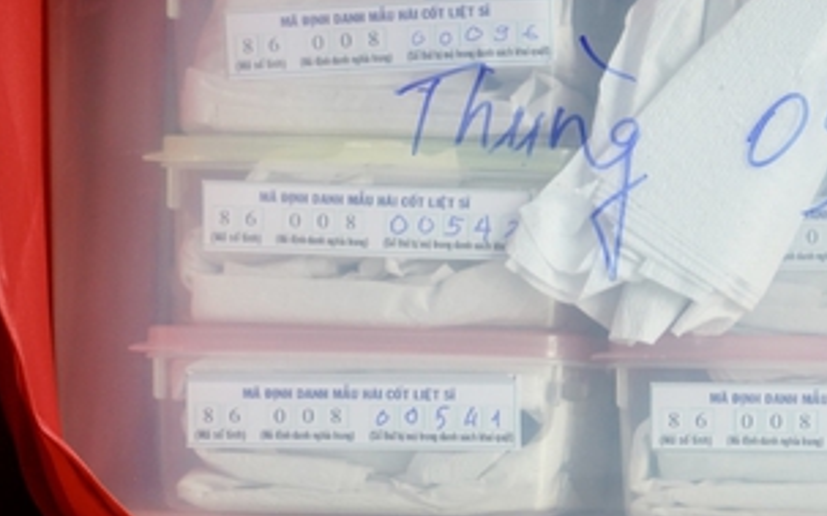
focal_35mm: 280
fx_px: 6307
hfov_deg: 7.5
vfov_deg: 4.7
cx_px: 778
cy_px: 68
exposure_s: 1/125
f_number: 6.3
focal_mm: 126
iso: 2000
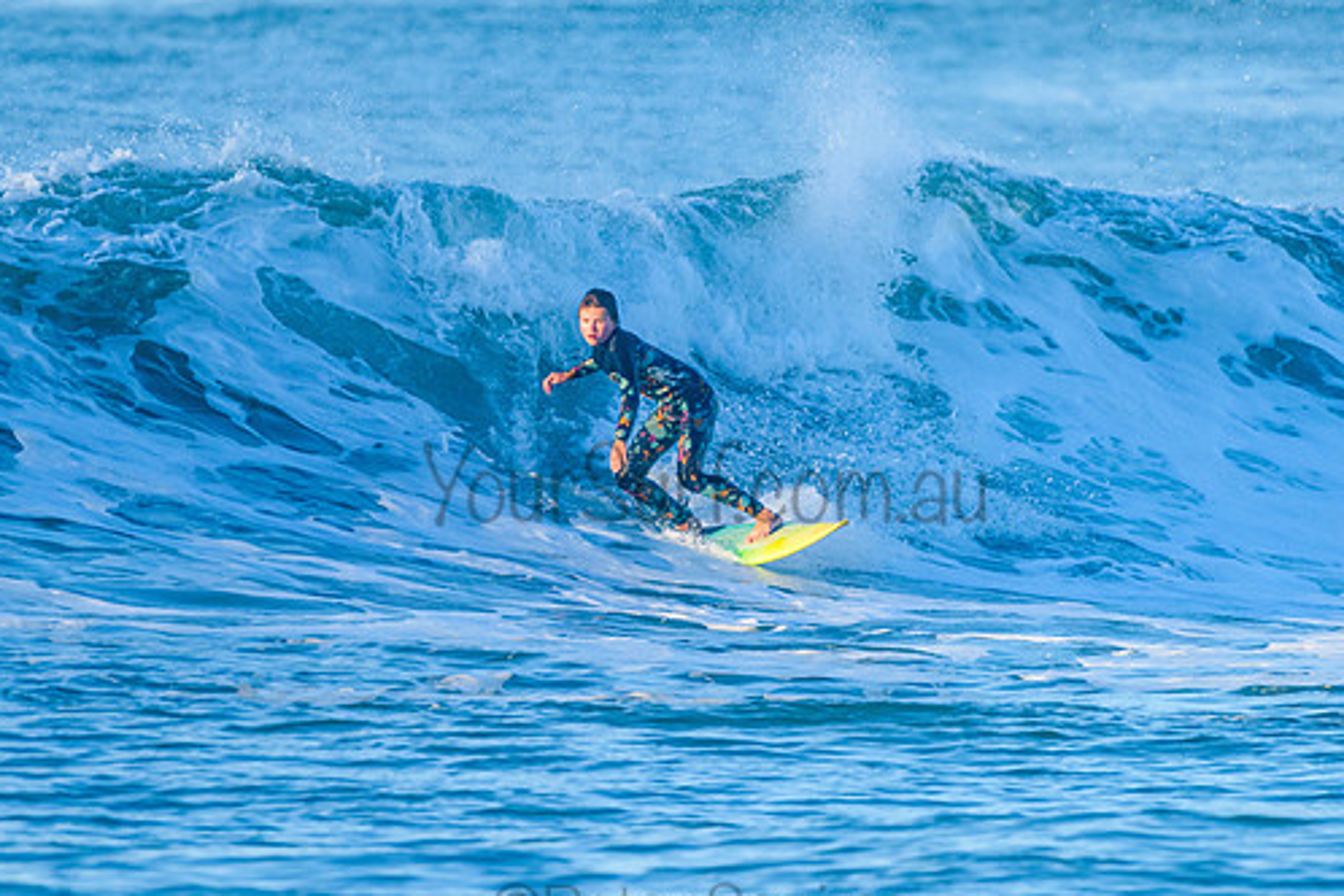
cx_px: 600
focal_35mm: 744
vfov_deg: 1.8
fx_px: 27774
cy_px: 398
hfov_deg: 2.8
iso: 560
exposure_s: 1/2000
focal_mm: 500
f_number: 5.6
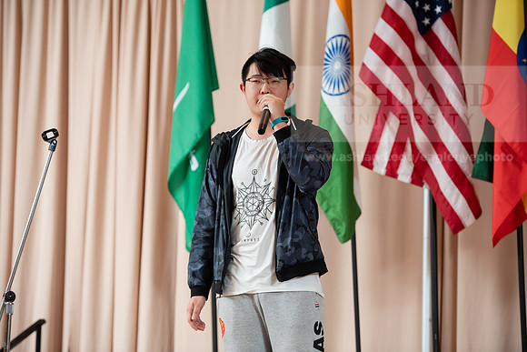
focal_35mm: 122
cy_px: 176
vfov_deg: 11.2
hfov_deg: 16.8
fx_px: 1786
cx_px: 264
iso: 2000
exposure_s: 1/200
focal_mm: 122
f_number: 3.2
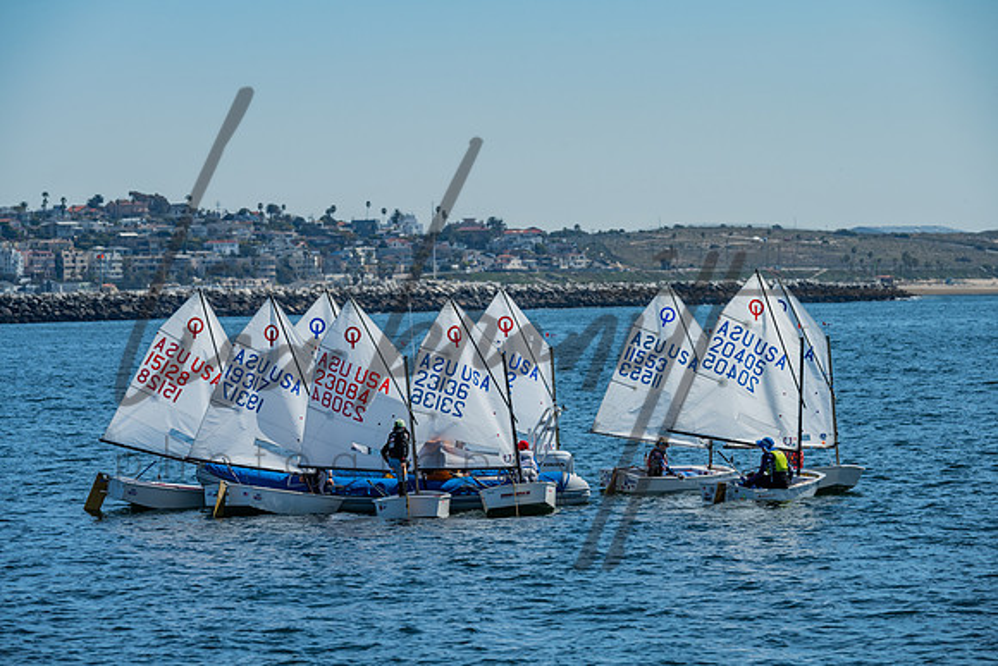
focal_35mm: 220
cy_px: 333
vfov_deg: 6.2
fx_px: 6100
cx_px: 499
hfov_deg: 9.4
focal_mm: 220
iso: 100
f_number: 8
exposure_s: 1/500
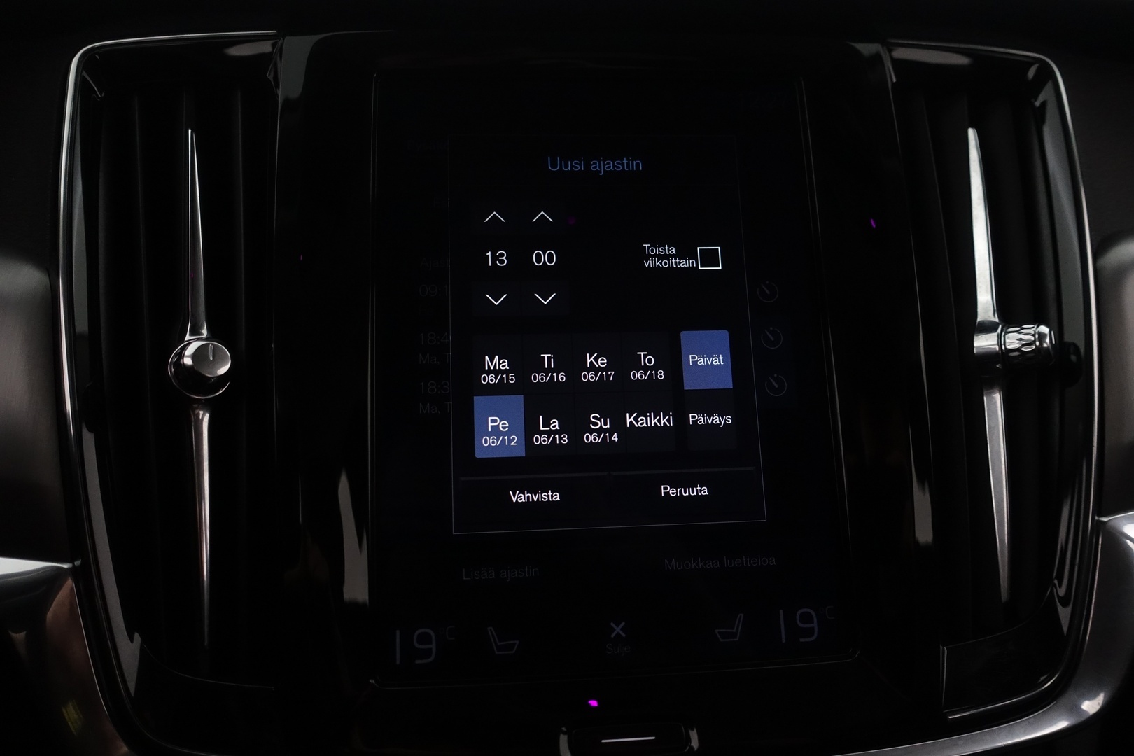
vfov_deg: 53.1
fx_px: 756
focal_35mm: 24
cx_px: 567
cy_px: 378
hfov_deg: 73.7
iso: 1000
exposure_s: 1/80
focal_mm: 8.8
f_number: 2.5
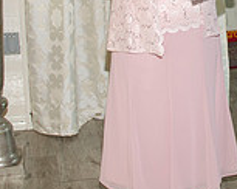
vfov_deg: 15.5
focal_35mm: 96
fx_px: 673
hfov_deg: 18.9
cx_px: 280
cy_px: -25
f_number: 5.6
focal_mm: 18
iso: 400
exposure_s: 1/125
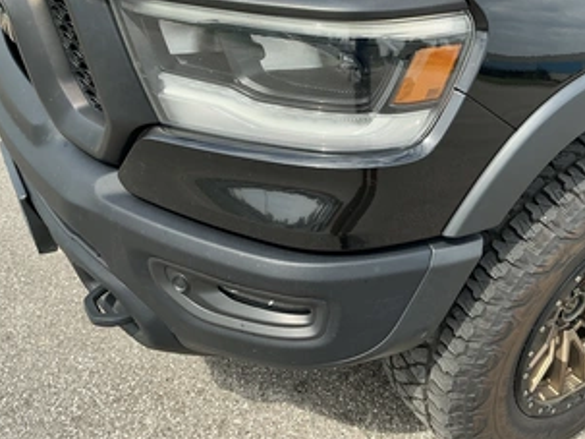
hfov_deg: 50.1
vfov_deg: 38.5
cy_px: 178
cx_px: 311
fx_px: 625
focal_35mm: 37
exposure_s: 1/562
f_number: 1.8
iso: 25
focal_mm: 3
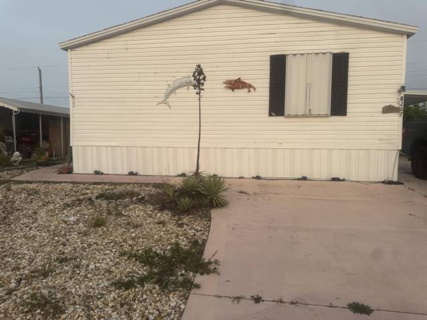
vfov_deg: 56.8
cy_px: 160
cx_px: 214
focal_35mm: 24
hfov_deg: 71.6
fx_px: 296
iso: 320
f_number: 1.78
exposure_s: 1/60
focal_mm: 6.76
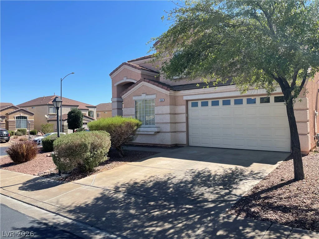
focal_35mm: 26
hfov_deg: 67.3
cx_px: 160
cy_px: 120
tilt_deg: +1.9
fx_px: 240
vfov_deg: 53.1
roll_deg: +0.8
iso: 32
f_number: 1.6
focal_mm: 4.2
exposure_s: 1/2506
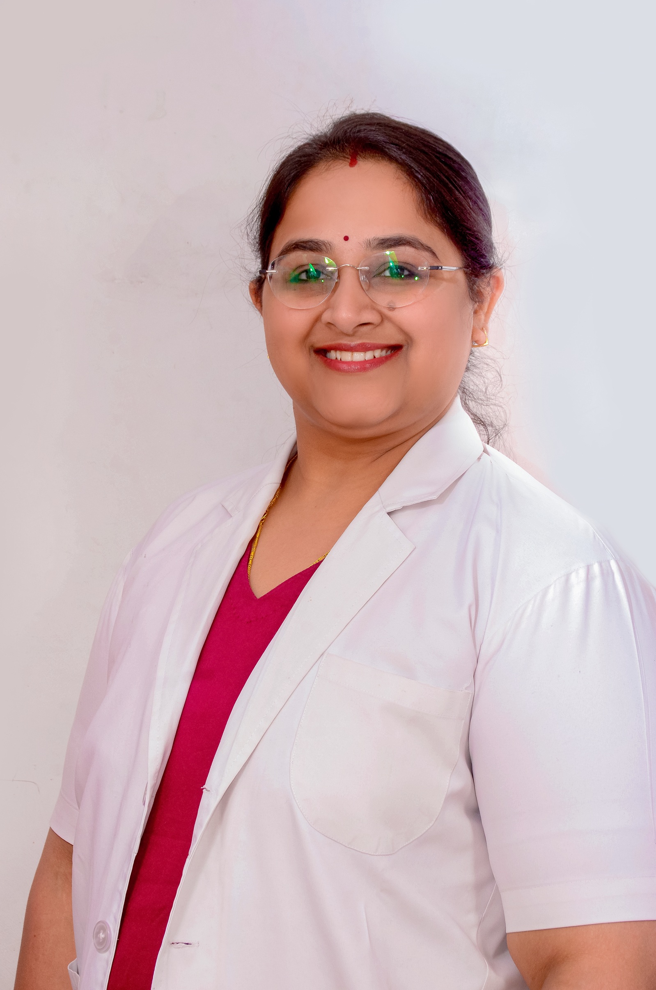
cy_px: 495
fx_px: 2554
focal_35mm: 93
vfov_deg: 22.0
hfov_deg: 14.6
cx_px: 328
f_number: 9
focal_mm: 62
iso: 800
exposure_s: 1/125
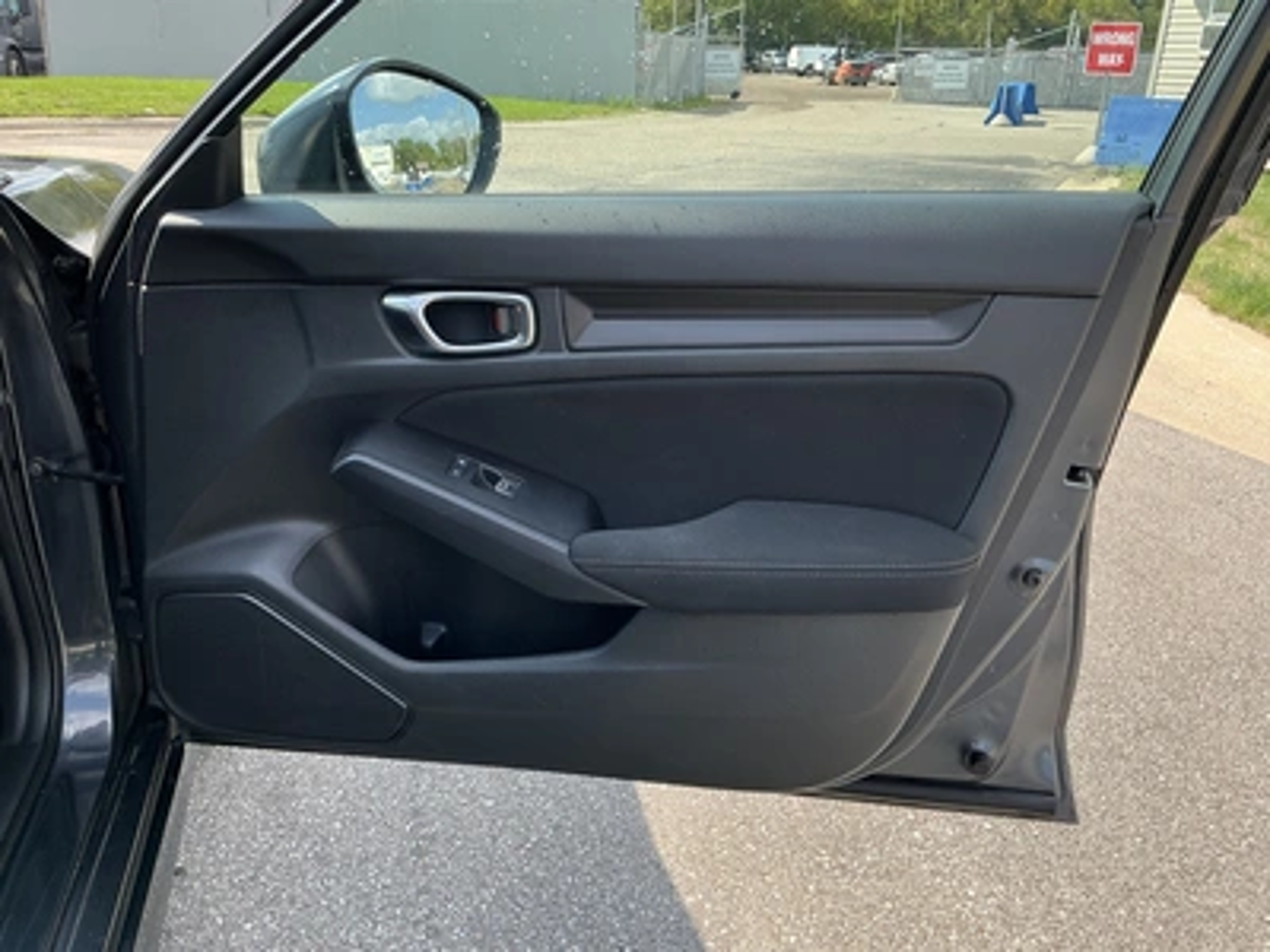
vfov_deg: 49.7
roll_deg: -2.1
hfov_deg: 63.4
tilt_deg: -20.8
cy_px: 476
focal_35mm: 28
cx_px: 635
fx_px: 1027
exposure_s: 1/362
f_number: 1.8
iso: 25
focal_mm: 3
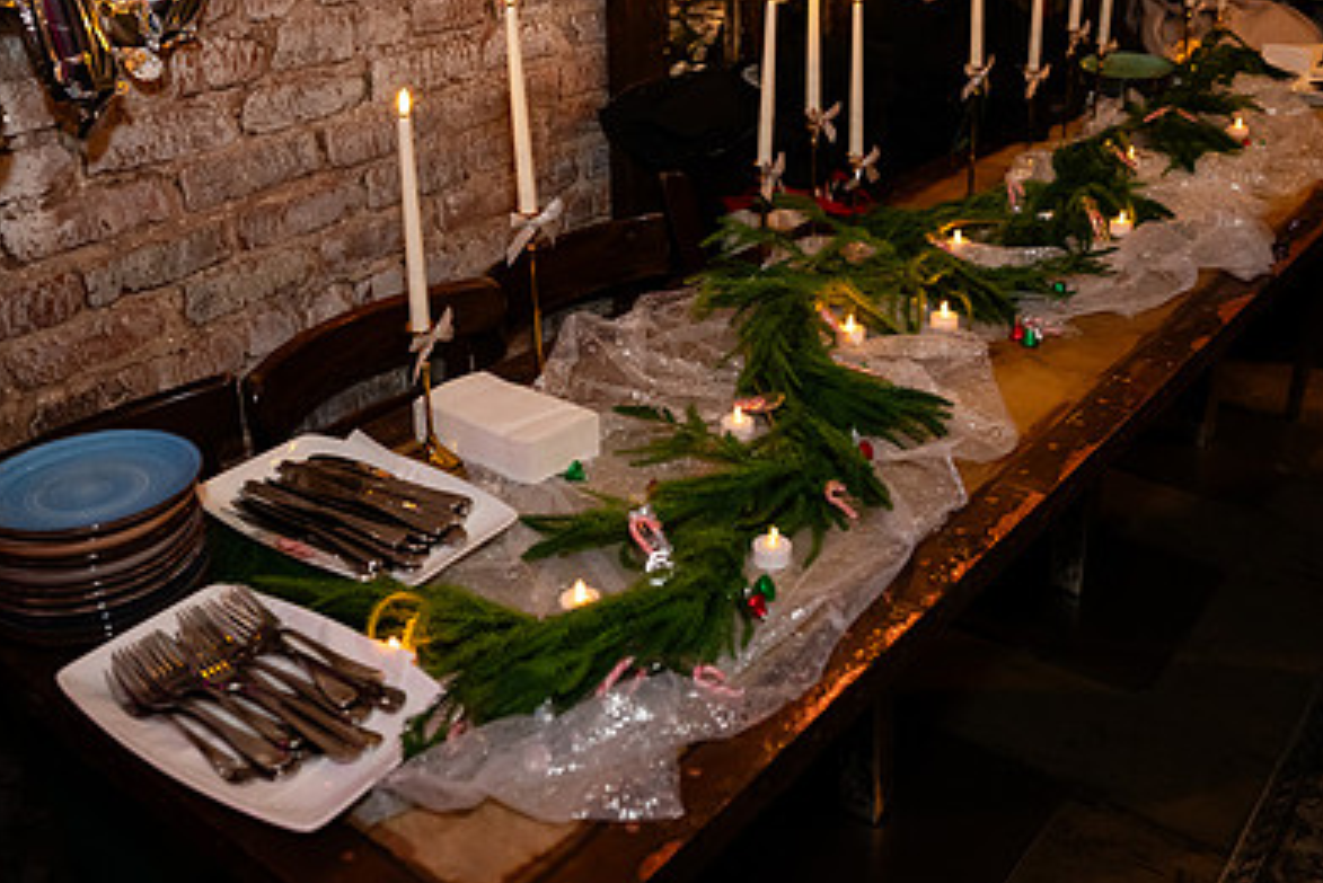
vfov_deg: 36.4
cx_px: 681
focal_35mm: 36
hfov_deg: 53.1
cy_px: 267
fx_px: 1323
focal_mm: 24
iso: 3200
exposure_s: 1/125
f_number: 3.2
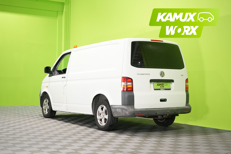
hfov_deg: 36.9
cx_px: 116
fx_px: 346
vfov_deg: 25.1
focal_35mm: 54
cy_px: 77
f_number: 5
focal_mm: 54
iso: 3200
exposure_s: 1/125
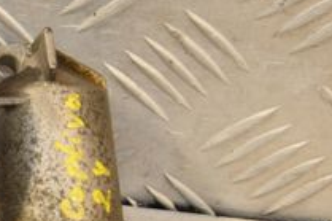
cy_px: 124
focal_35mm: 267
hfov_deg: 7.6
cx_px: -148
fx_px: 2460
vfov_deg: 5.1
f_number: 7.1
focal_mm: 58
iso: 800
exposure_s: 1/200
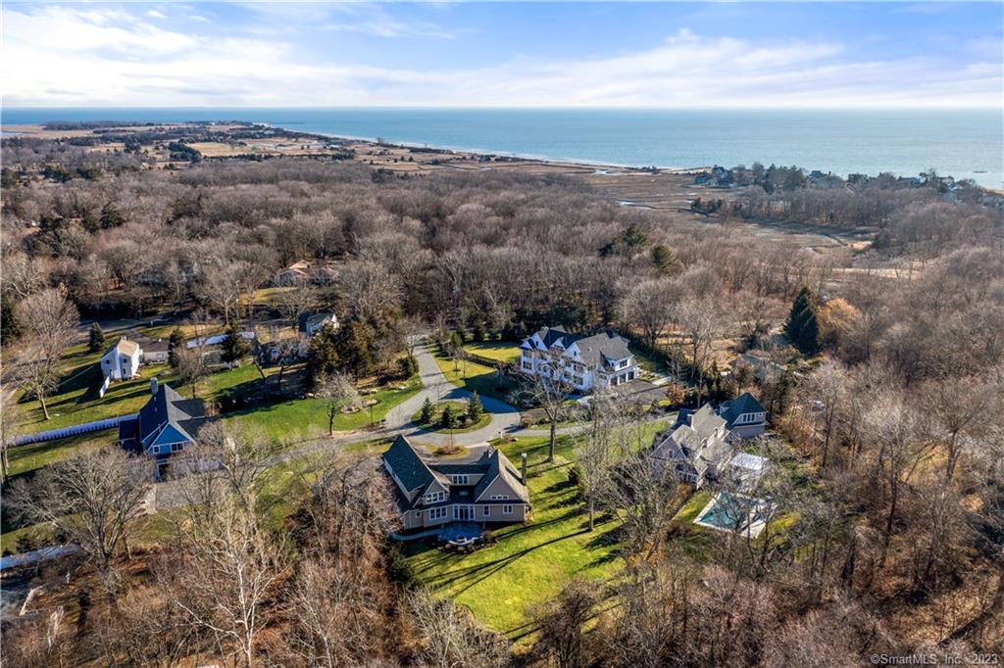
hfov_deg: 65.5
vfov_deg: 46.4
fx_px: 781
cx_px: 502
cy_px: 334
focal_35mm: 28
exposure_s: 1/320
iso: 100
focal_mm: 10.26
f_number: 5.6
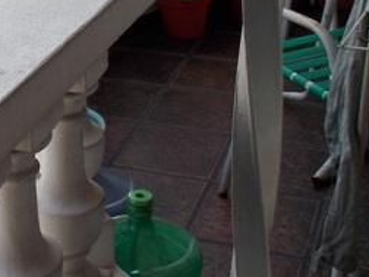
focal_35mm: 92
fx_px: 981
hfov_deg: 20.9
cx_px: 40
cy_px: -64
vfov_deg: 15.4
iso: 80
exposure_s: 1/320
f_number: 3.3
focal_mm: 4.1
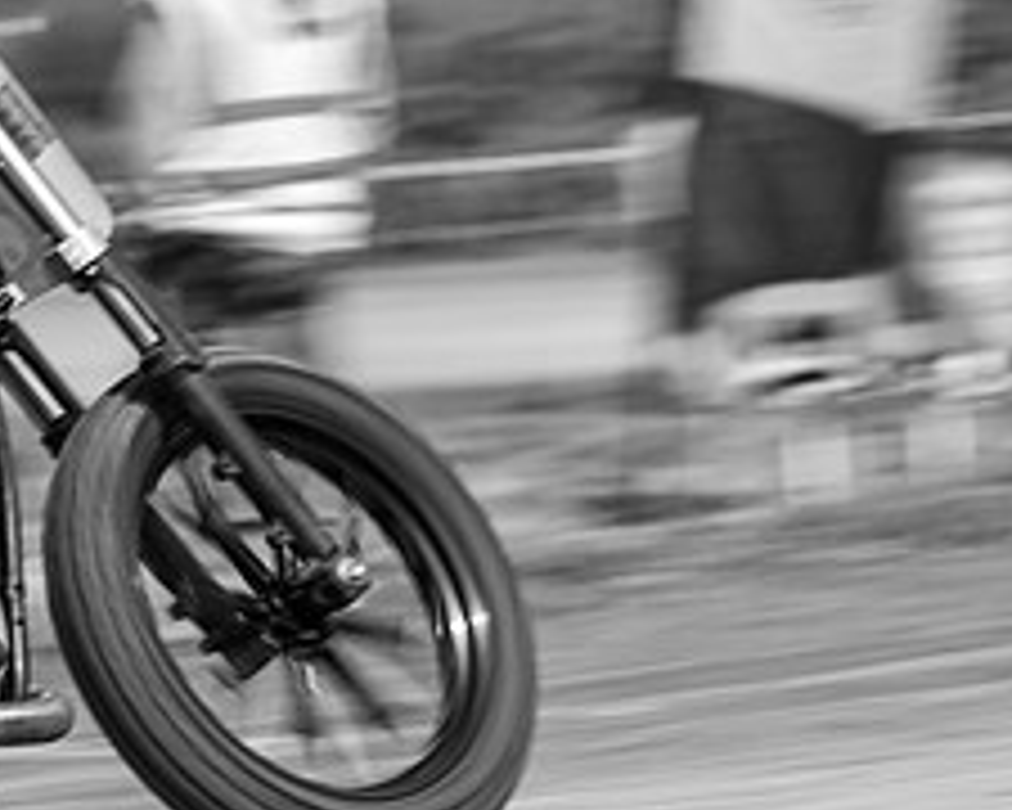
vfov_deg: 3.5
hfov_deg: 4.4
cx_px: -183
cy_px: 370
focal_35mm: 441
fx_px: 13209
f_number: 8
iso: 64
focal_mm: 155
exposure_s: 1/160
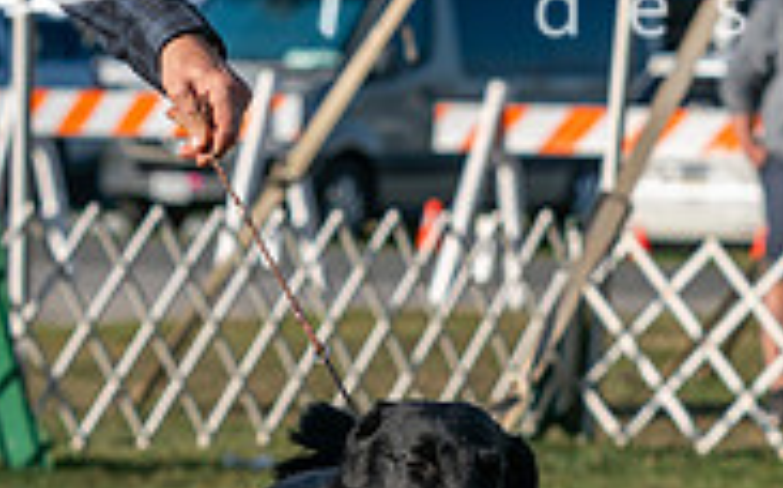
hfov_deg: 6.7
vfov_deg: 4.2
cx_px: 374
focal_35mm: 313
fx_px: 6673
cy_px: 163
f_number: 4.5
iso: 100
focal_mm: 83
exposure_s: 1/1250
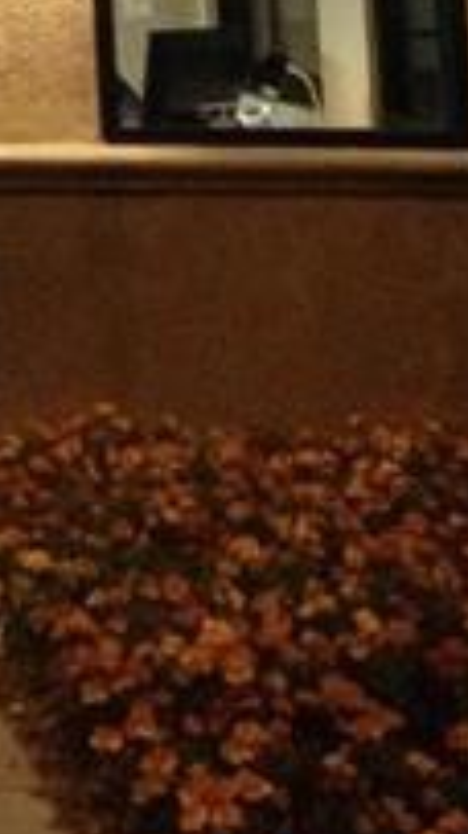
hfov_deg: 8.4
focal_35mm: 136
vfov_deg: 14.0
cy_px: -682
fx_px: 3004
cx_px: -497
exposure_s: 1/15
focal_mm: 4.12
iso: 800
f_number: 2.4
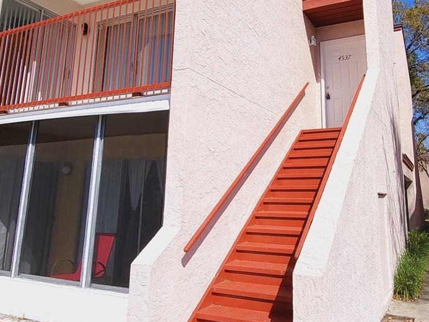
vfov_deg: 46.2
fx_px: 372
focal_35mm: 30
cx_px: 249
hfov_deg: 59.6
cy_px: 111
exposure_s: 1/1505
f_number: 2.2
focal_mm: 1.74
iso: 32
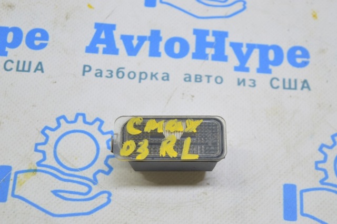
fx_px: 771
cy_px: 112
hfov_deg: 24.6
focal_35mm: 82
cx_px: 168
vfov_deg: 16.5
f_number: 5.6
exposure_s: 1/20
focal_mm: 55
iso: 400
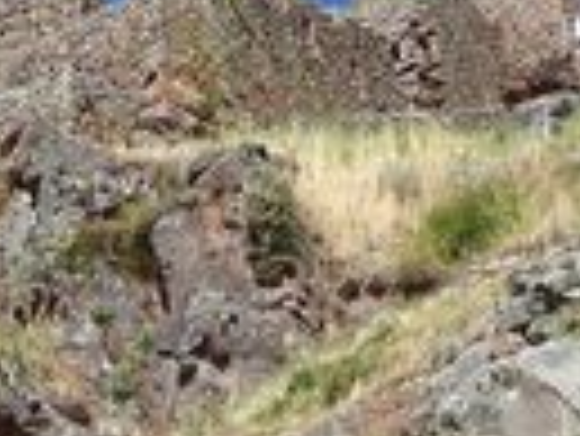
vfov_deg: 8.0
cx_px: -135
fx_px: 3019
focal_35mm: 180
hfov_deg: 10.8
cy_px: 791
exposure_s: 1/500
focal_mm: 5
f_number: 3.5
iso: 80
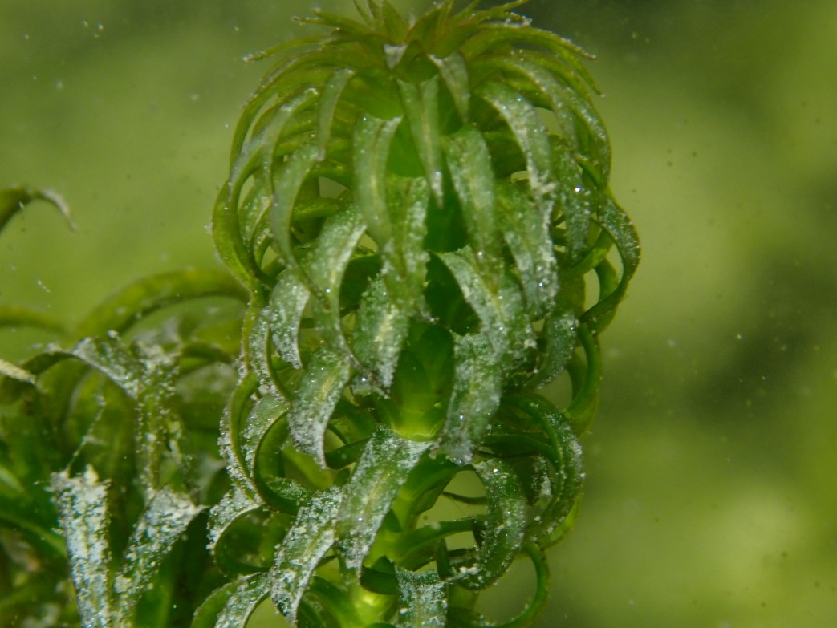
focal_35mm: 115
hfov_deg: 17.1
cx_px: 360
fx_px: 2782
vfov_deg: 12.9
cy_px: 347
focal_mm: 18
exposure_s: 1/320
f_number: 6.3
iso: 200
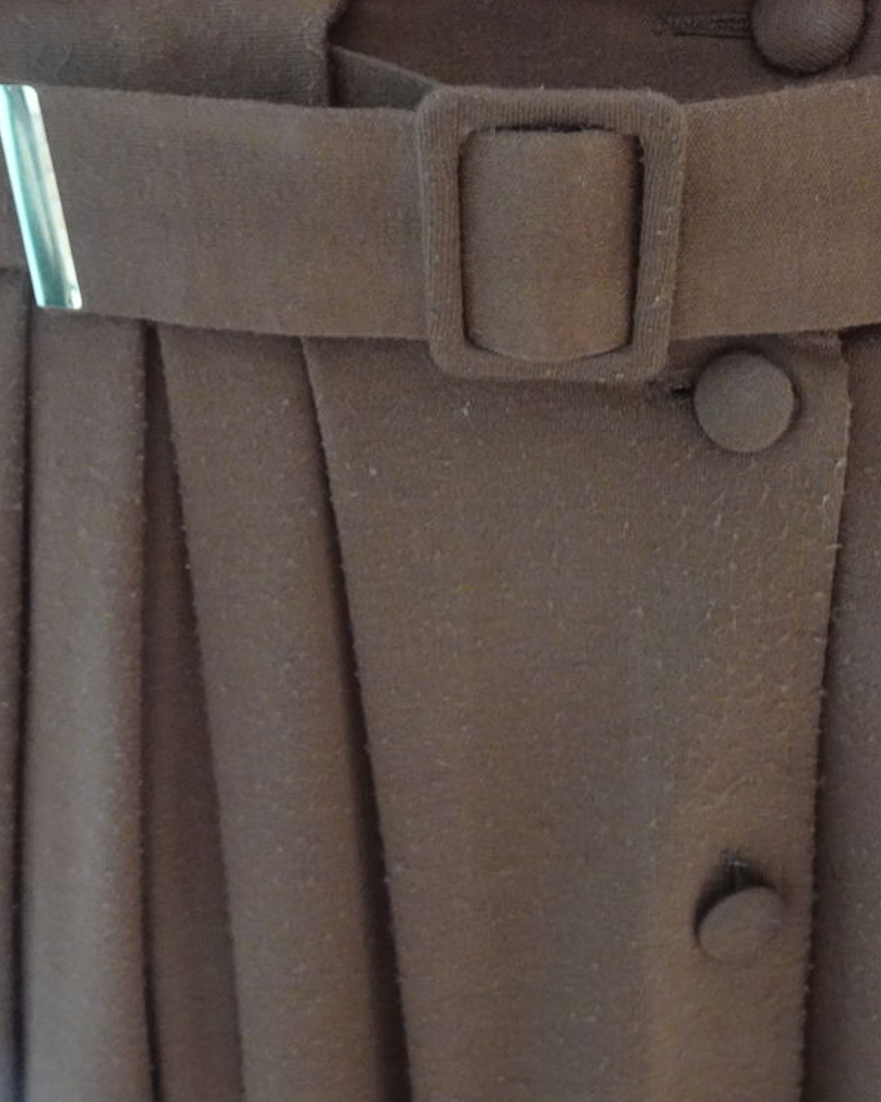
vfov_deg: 47.9
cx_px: 529
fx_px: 1239
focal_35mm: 38
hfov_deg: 39.0
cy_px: 549
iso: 800
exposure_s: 1/8
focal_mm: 4.96
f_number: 3.5
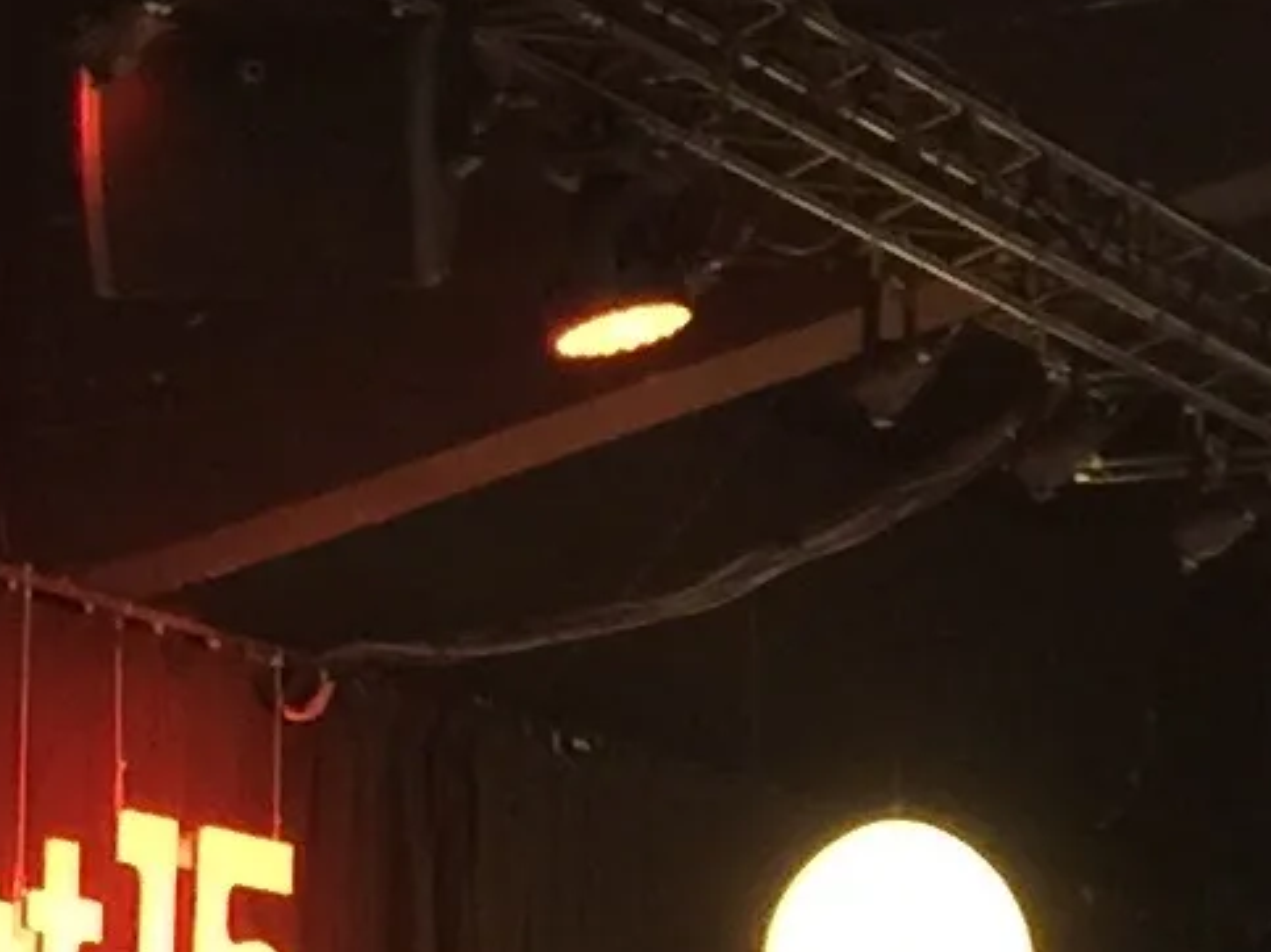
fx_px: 7195
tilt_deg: +13.7
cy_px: 0
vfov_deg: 7.5
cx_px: 958
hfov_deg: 10.1
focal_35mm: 196
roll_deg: -1.5
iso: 64
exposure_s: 1/4
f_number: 2.2
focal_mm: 4.15
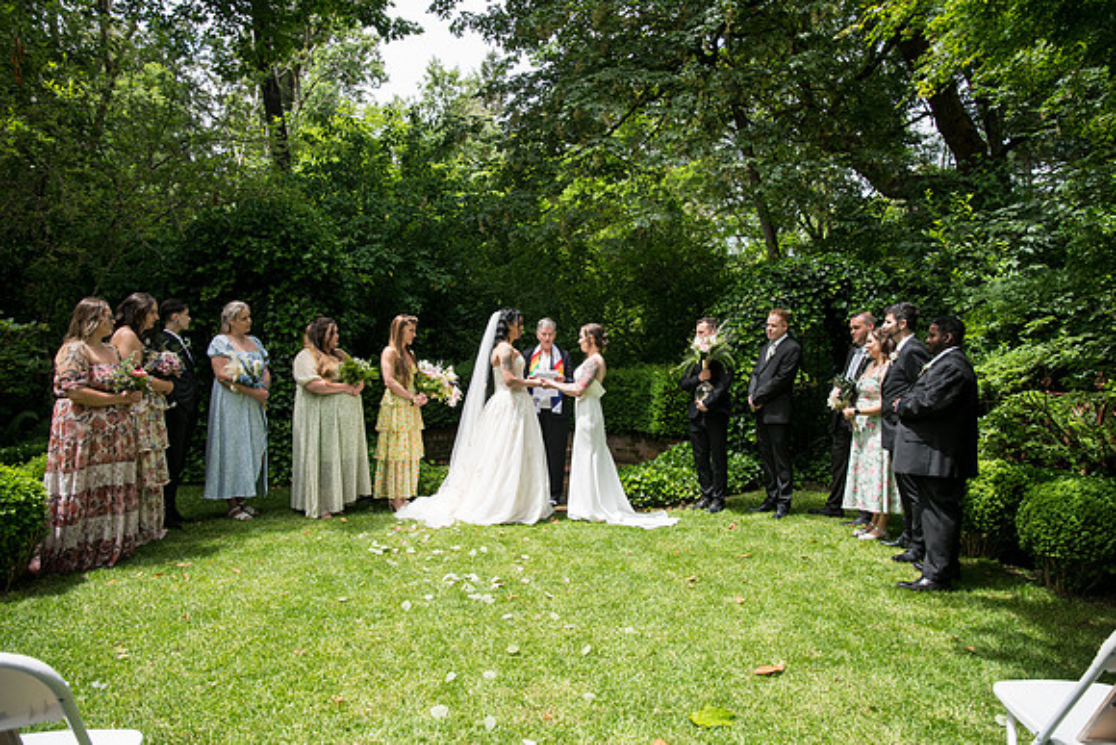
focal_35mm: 24
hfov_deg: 73.7
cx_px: 558
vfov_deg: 53.2
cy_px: 372
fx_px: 744
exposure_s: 1/400
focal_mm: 24
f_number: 4
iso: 125
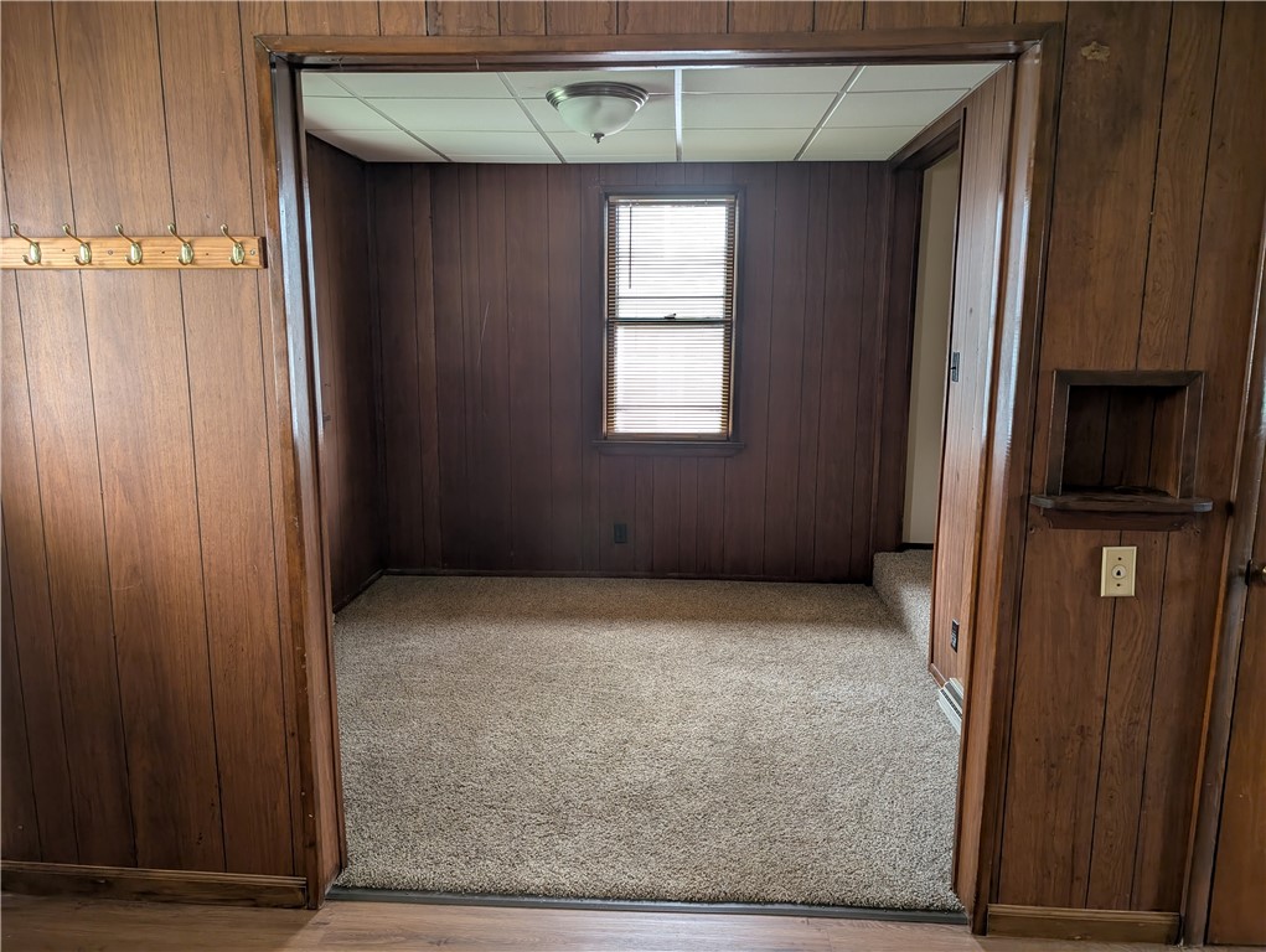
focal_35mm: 24
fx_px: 879
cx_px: 633
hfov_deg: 71.5
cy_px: 476
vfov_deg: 56.9
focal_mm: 6.9
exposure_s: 1/38.3
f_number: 1.68
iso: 105
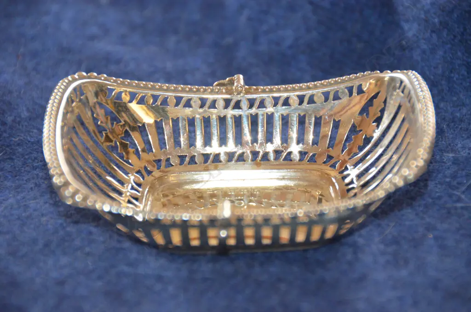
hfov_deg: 9.2
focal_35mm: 225
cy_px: 156
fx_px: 2937
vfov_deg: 6.1
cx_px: 236
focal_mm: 150
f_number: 5.6
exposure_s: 1/60
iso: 2200
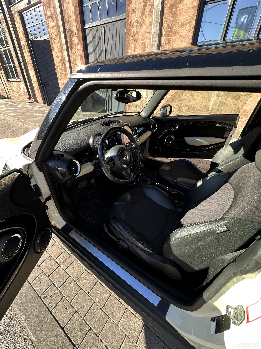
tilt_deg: -32.1
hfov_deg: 85.7
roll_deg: -1.3
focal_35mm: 14
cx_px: 130
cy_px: 174
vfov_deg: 102.1
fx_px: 141
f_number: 2.2
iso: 40
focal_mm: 2.22
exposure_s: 1/140
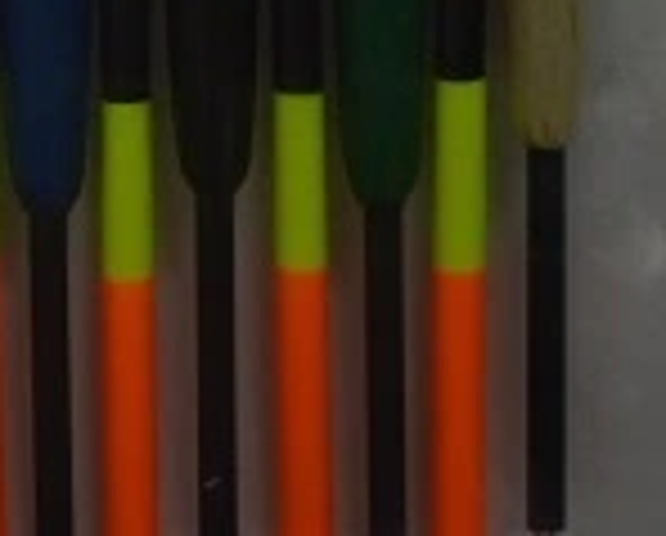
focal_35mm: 243
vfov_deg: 6.0
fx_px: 4799
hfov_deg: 7.9
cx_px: 99
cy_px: -1027
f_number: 5
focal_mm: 34
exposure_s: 1/60
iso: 500
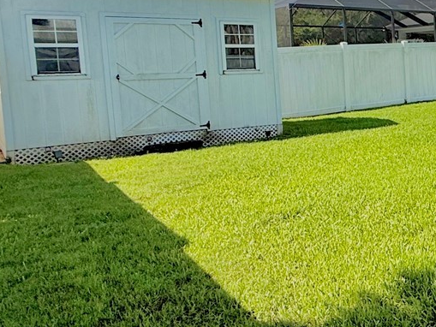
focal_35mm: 44
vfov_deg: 32.5
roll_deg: +0.7
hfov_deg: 31.5
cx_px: 586
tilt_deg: -3.8
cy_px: 100
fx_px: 554
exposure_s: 1/2237
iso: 50
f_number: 2.2
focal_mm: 2.22
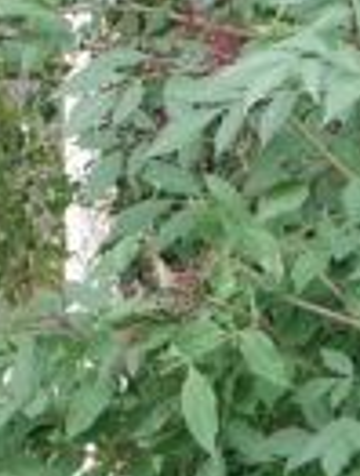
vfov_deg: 4.8
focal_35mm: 405
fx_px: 5589
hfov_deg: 3.7
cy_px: -300
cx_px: -135
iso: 500
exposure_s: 1/125
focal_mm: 26
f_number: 5.3
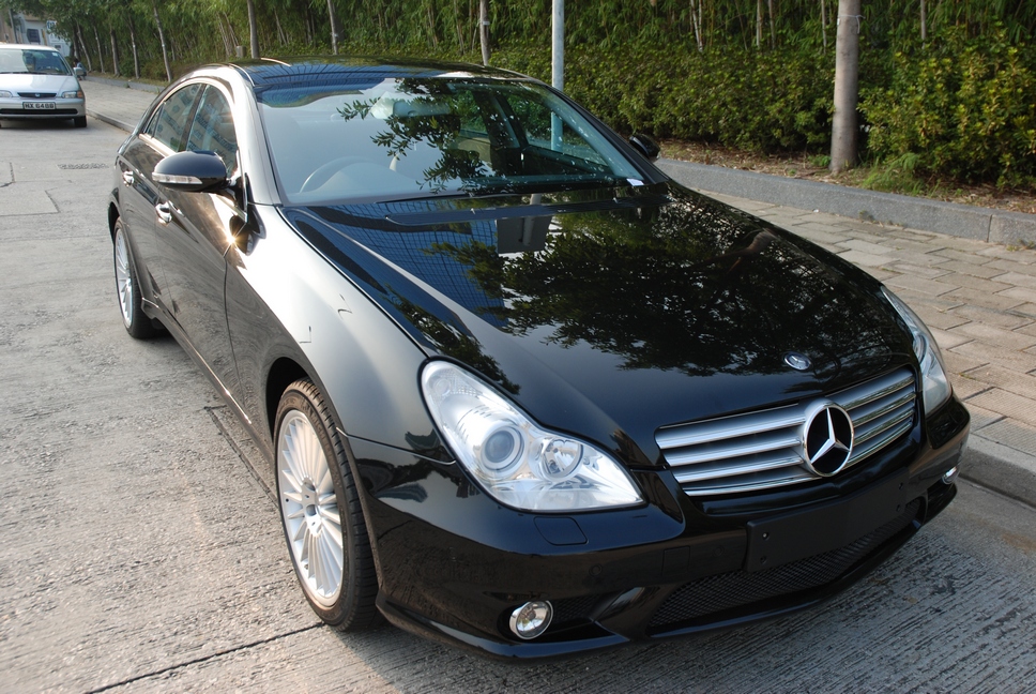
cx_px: 518
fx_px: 951
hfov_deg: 57.2
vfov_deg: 40.1
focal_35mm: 33
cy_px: 347
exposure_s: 1/125
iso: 200
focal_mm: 22
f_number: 5.6
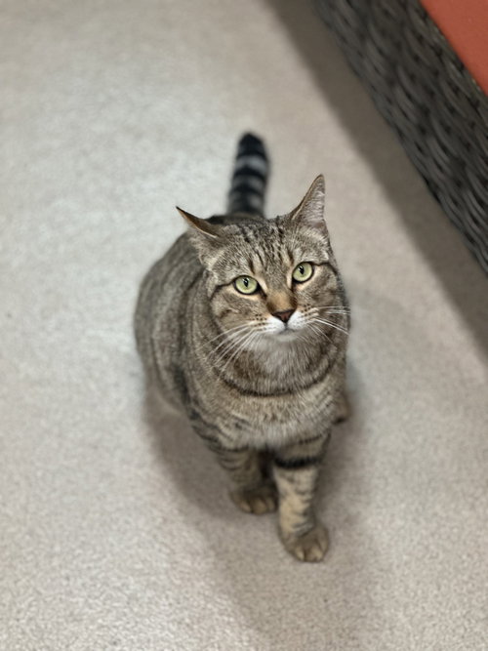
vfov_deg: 25.3
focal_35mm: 77
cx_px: 244
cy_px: 326
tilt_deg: -47.6
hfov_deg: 19.1
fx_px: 1448
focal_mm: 9
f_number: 2.8
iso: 200
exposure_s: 1/40
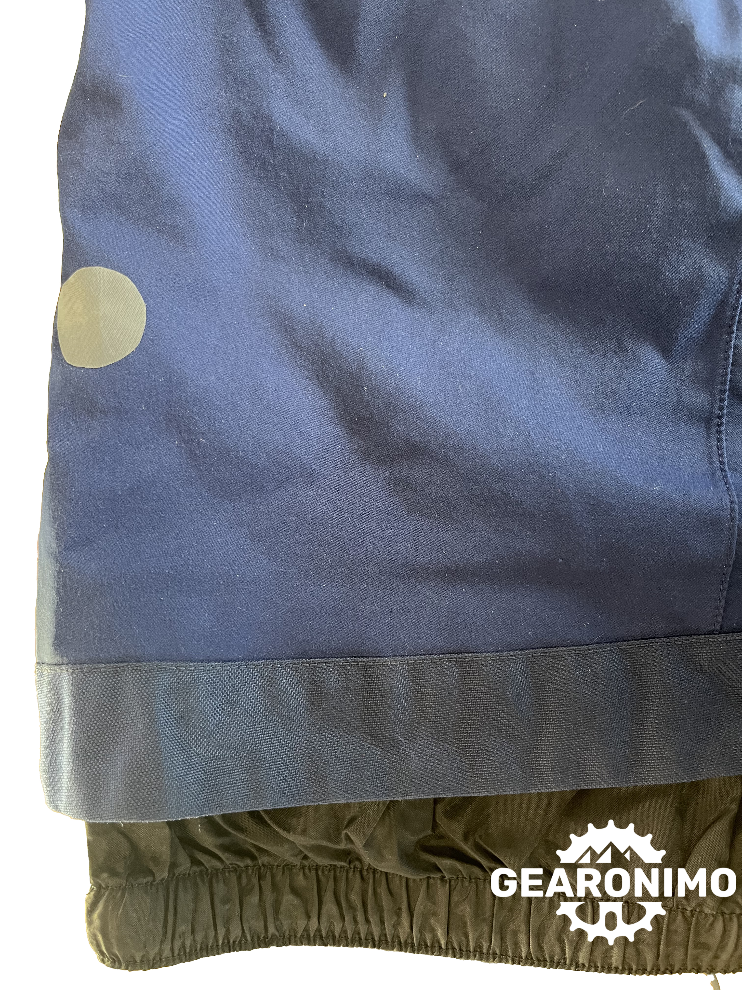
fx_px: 743
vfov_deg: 67.3
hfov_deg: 53.1
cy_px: 495
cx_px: 371
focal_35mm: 26
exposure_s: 1/60
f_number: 1.6
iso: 320
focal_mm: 5.1
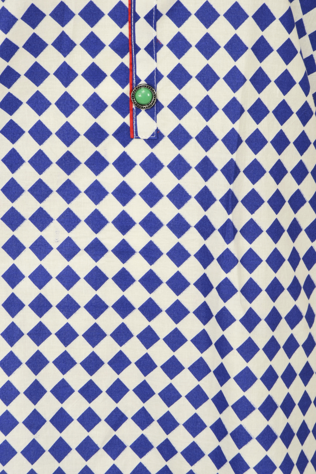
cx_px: 158
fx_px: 2074
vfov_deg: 13.0
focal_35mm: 158
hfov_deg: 8.7
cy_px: 237
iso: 100
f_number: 11
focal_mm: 105
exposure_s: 1/100
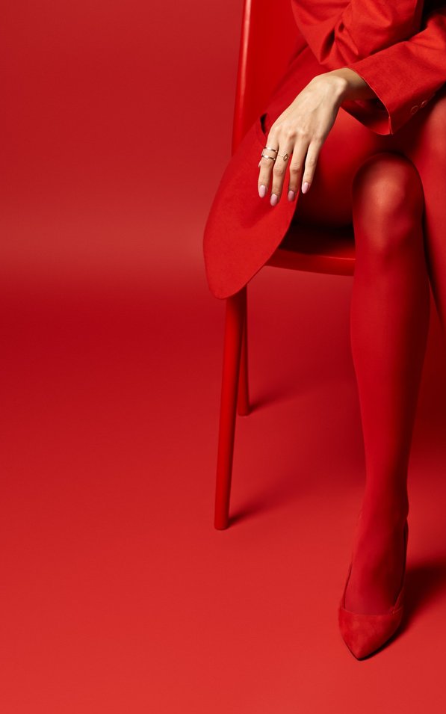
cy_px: 123
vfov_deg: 21.3
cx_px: 394
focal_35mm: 96
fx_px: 1867
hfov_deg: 13.5
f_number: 5.6
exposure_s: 1/125
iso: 100
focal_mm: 50
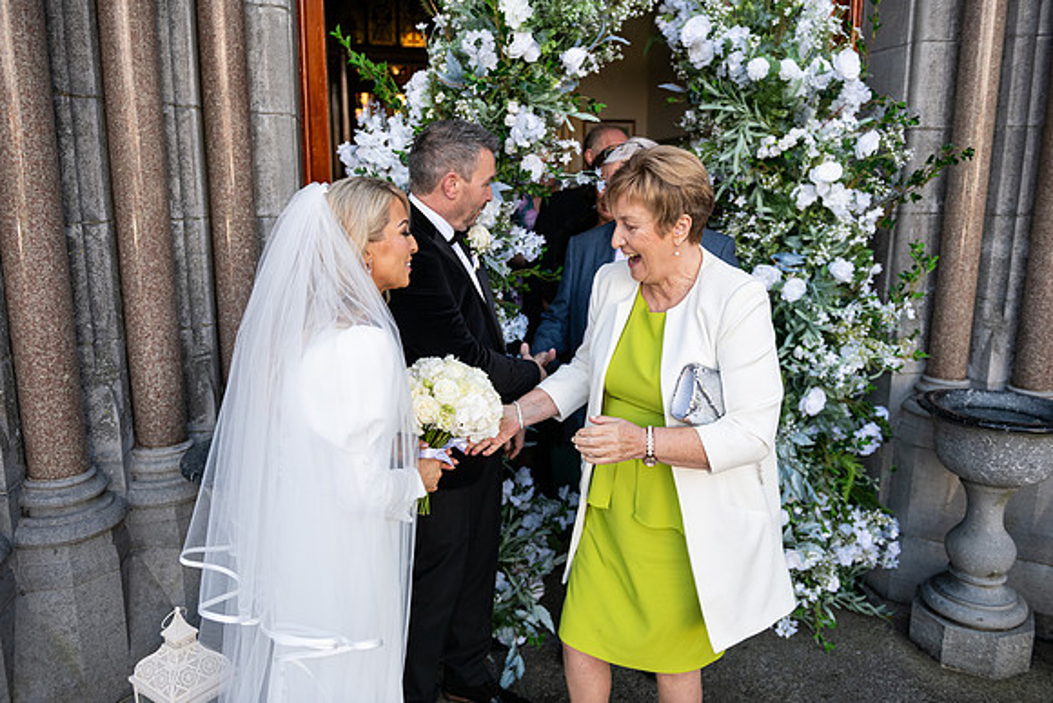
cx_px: 526
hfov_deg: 67.4
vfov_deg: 48.0
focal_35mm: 27
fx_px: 790
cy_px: 352
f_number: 3.5
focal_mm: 27
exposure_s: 1/1250
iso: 500
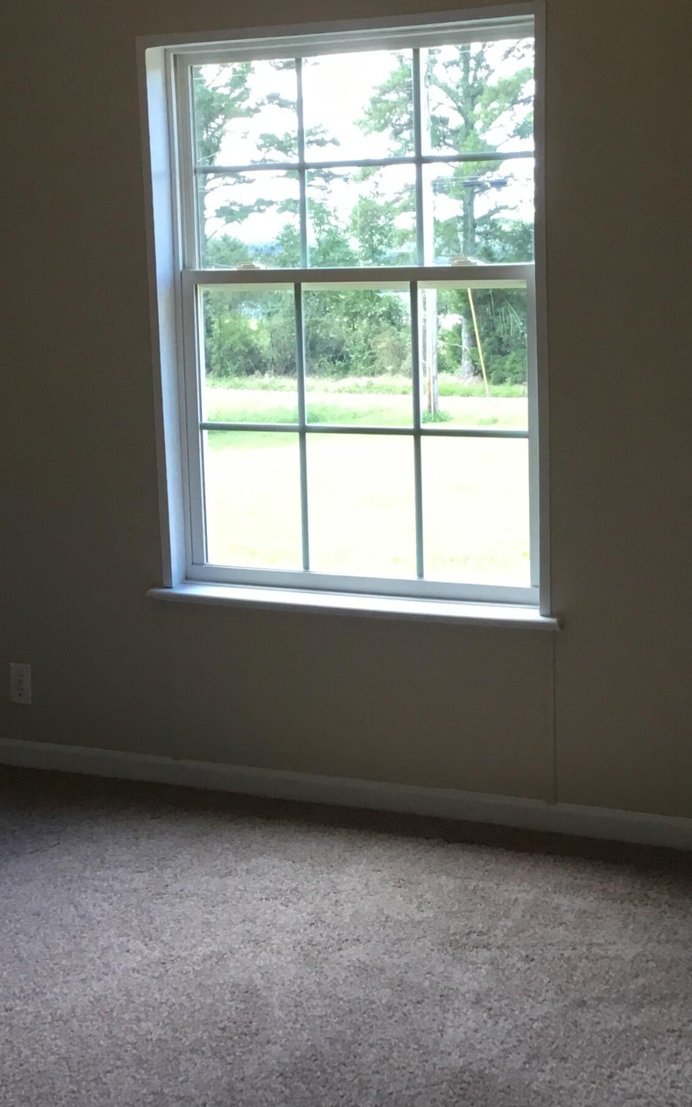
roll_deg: +2.6
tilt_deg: -5.9
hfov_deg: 23.6
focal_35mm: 55
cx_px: 361
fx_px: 1660
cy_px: 461
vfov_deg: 36.8
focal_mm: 3.3
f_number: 2.4
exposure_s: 1/30
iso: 25
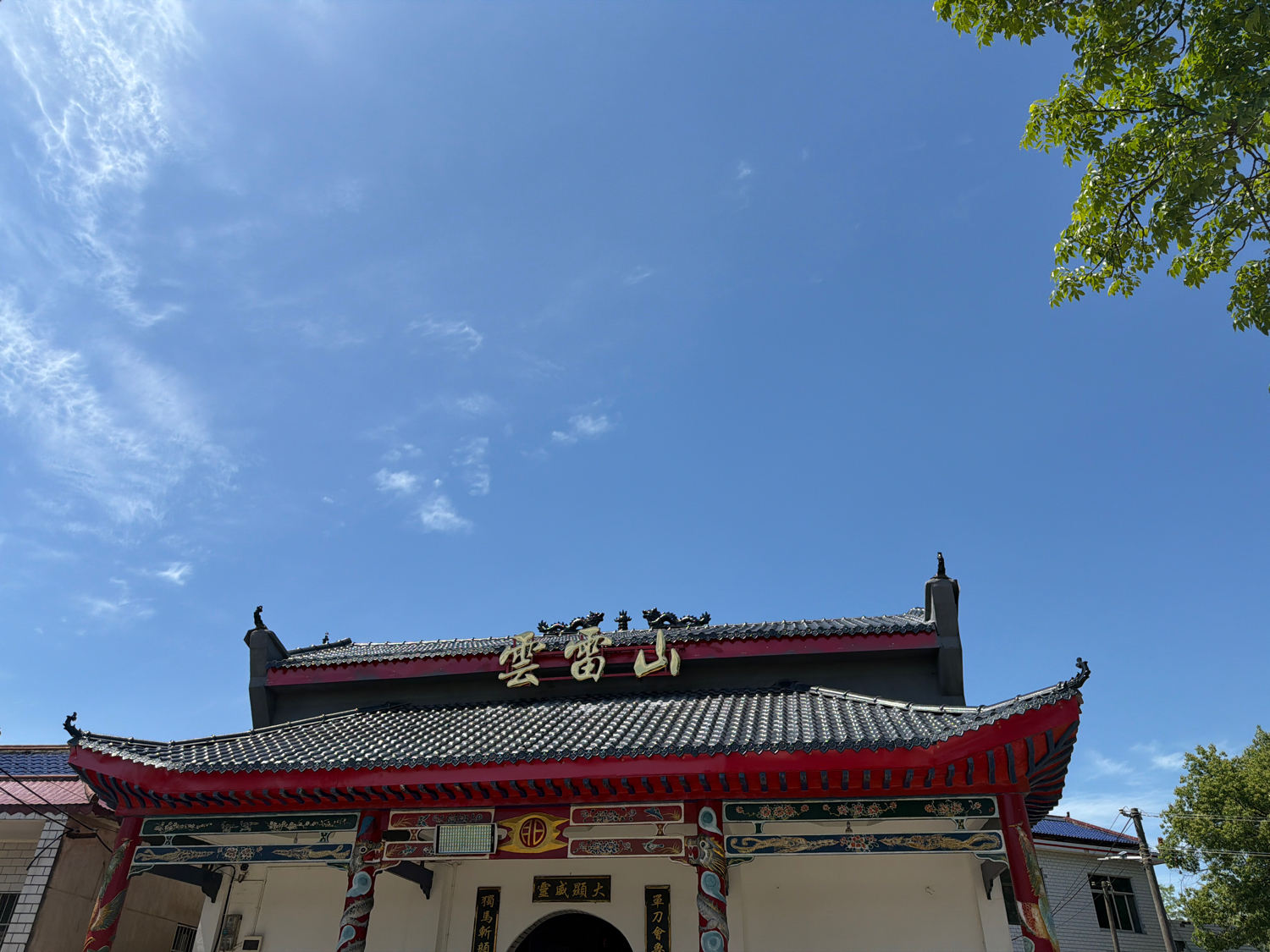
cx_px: 635
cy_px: 476
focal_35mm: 24
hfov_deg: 71.6
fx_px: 881
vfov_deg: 56.8
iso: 80
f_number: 1.78
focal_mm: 6.76
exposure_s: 1/6173
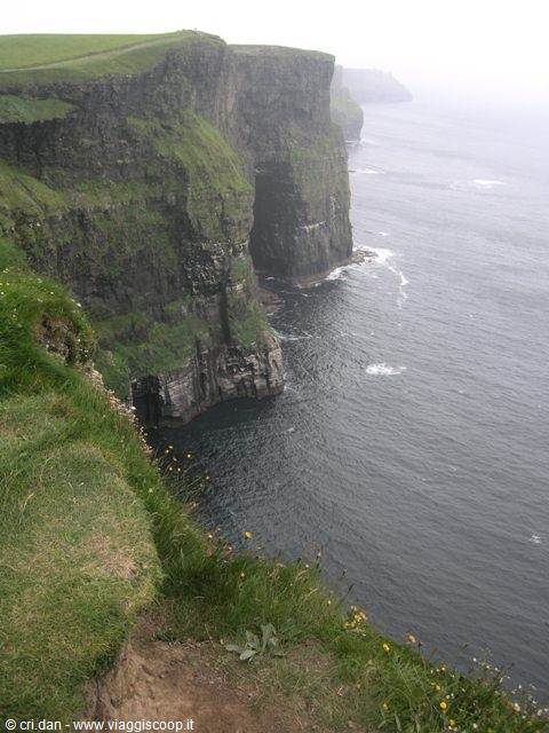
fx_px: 761
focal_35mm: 36
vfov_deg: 51.4
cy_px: 366
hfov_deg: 39.7
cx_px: 274
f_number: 4.3
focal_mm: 7.5
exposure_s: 1/132
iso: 64
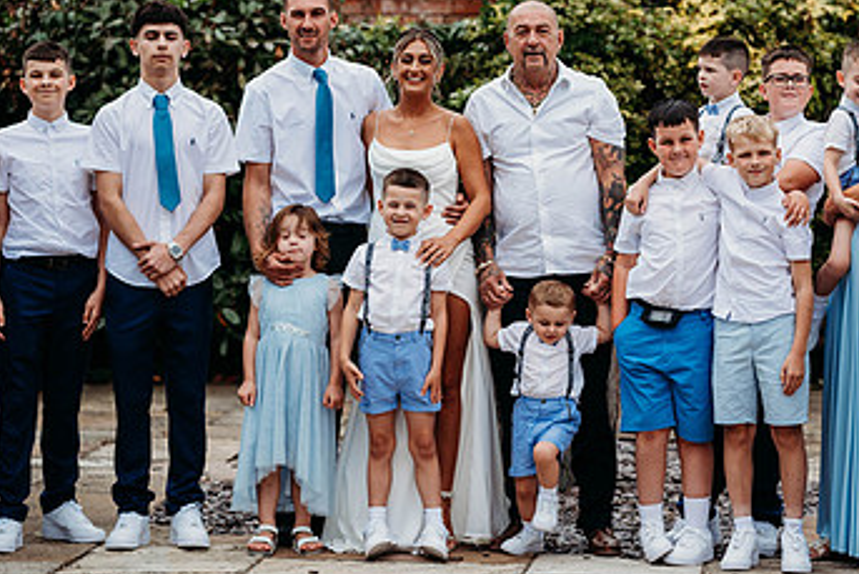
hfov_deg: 13.0
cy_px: 185
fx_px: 3771
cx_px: 551
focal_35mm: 158
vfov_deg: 8.7
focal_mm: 85
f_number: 2.2
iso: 100
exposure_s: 1/1250
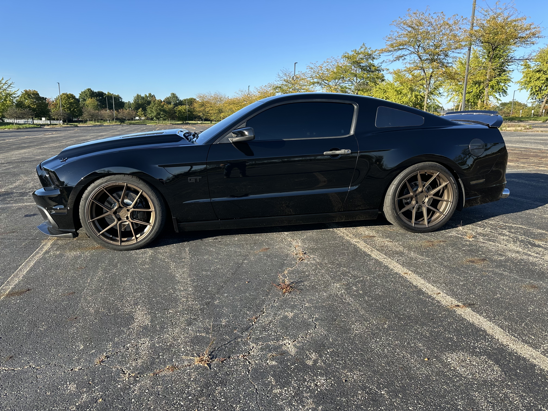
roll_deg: -0.4
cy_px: 206
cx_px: 274
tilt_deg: -11.8
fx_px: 380
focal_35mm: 24
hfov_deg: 71.6
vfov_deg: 56.8
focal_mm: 6.86
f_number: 1.78
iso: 80
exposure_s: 1/1473
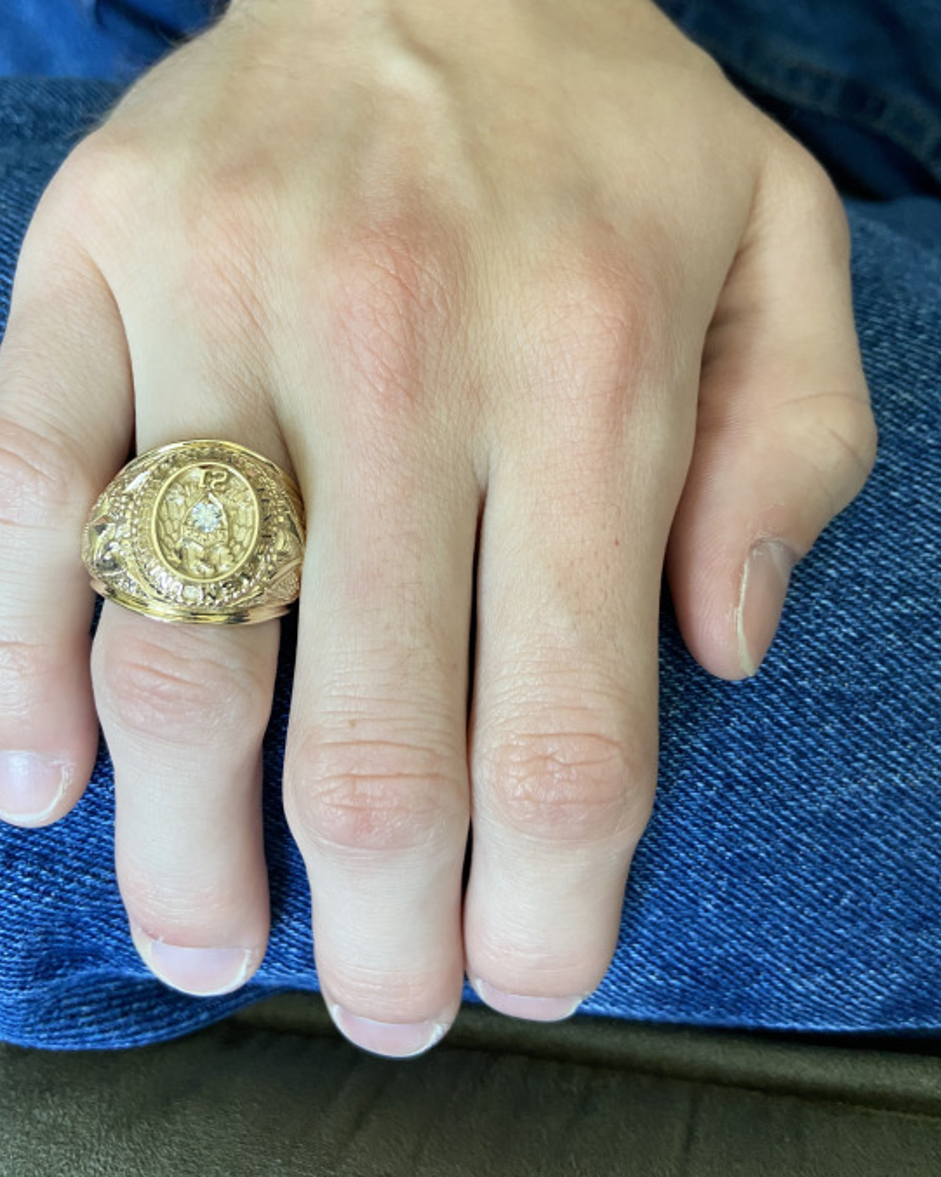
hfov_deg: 45.7
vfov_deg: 55.3
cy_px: 474
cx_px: 423
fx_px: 1115
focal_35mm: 32
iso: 125
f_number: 1.8
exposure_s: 1/64
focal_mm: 4.25
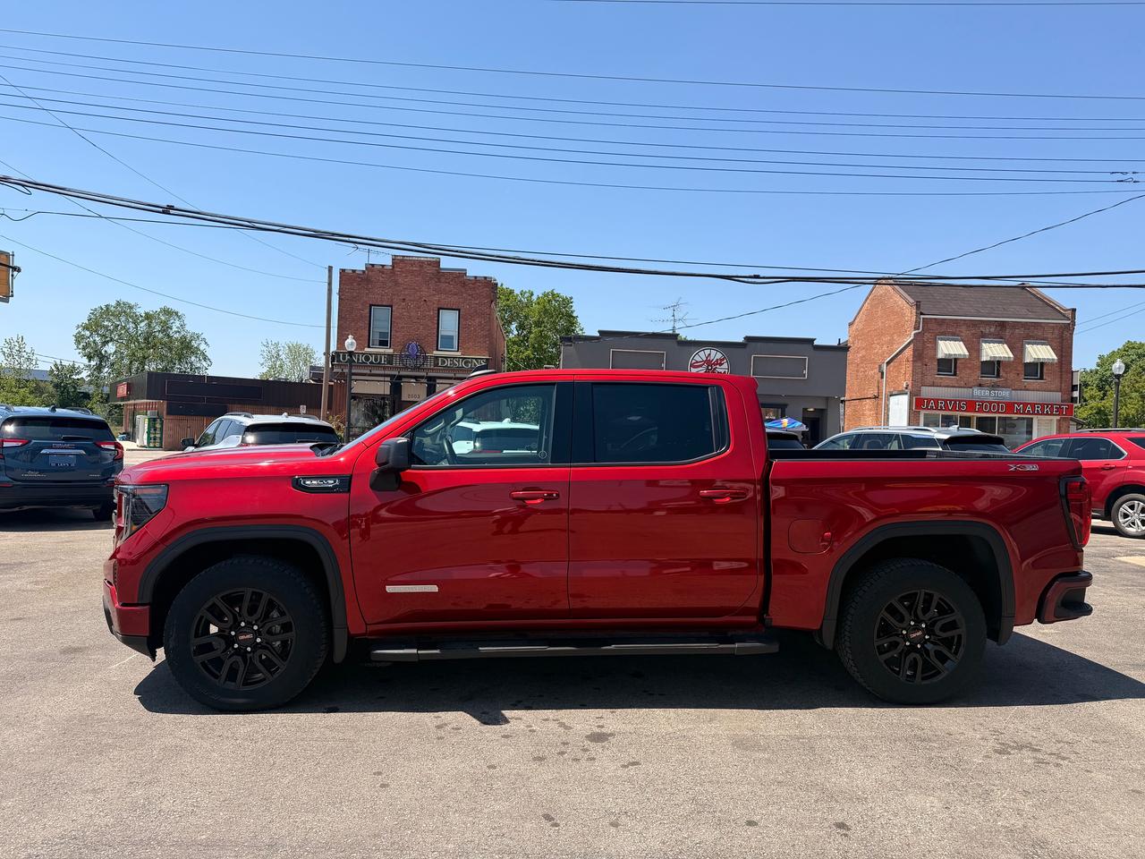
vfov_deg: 56.8
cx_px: 572
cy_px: 430
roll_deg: -2.6
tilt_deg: +2.7
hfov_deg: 71.6
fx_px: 794
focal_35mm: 24
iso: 80
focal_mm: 6.76
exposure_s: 1/3584
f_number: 1.78
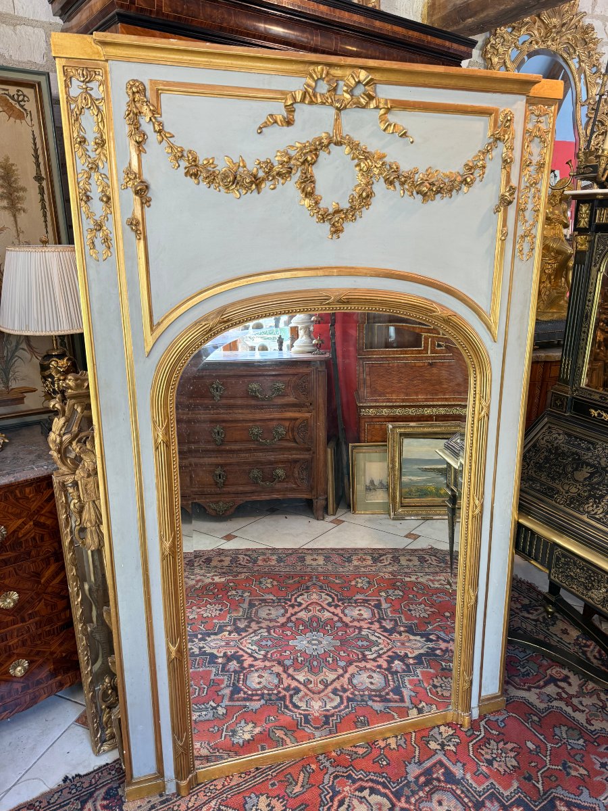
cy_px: 406
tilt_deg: -16.7
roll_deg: -0.4
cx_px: 304
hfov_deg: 56.8
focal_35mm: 24
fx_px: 562
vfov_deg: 71.6
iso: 200
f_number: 1.78
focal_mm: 6.76
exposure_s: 1/50
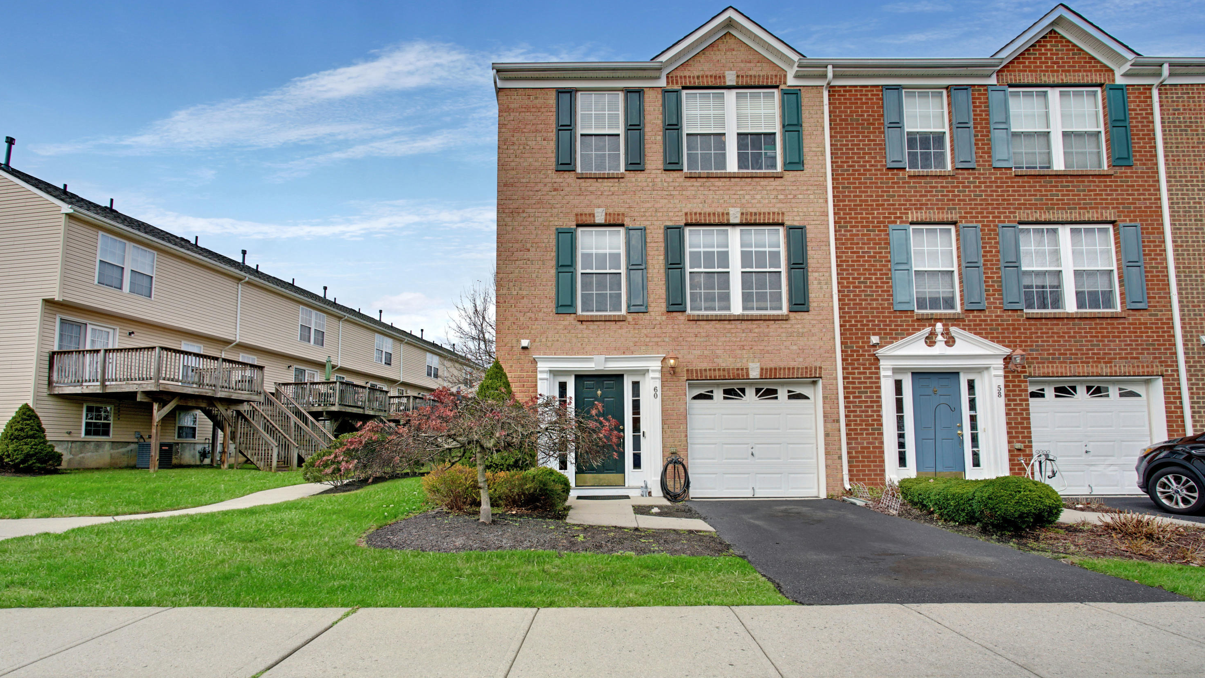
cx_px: 606
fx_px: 543
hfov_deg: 95.9
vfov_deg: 63.5
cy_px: 398
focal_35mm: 17
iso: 200
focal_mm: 16
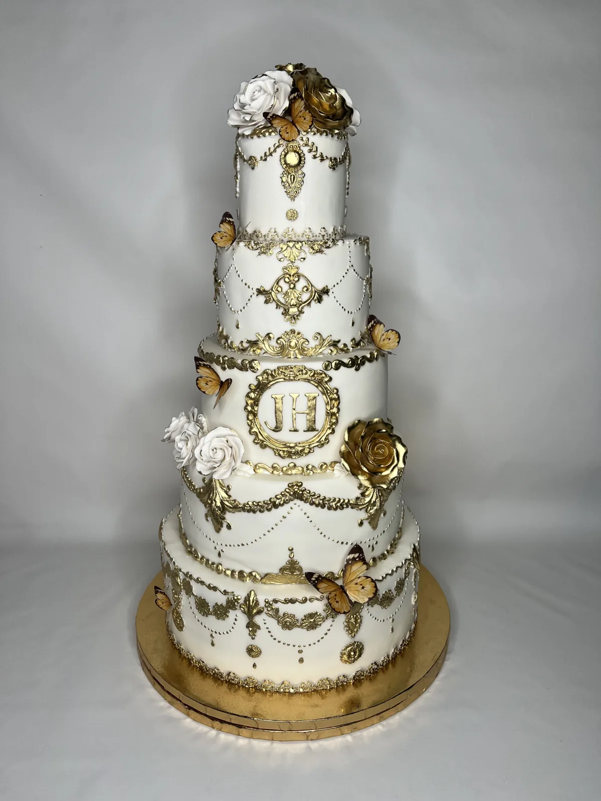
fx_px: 602
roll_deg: +0.9
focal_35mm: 26
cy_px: 400
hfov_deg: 53.1
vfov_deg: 67.3
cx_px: 300
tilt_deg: -16.5
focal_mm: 5.7
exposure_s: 1/397
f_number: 1.5
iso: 50
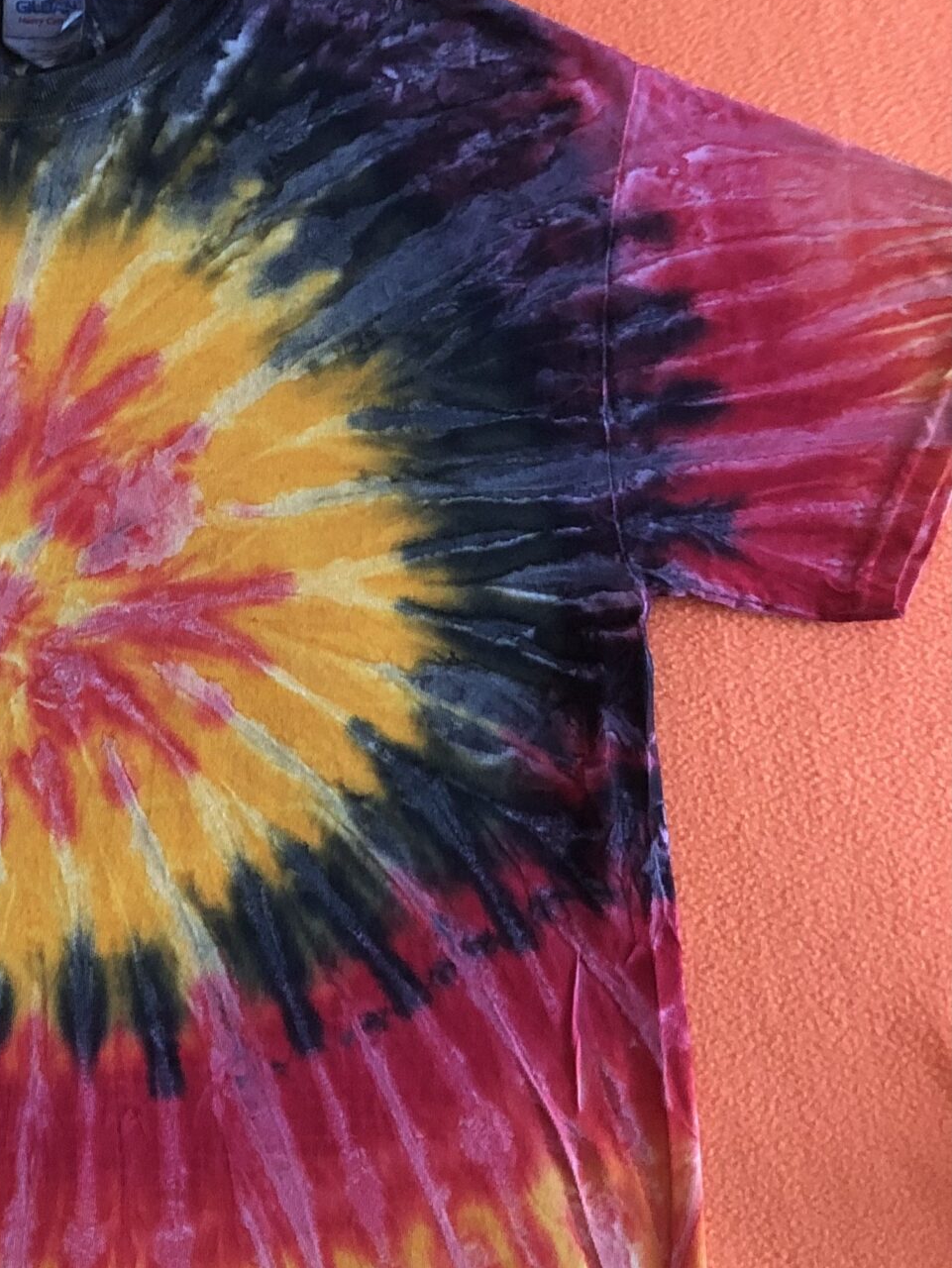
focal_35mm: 56
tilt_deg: -82.2
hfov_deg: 24.9
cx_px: 1
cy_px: 730
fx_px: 2052
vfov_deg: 34.3
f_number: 1.8
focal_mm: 4
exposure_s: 1/5
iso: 100
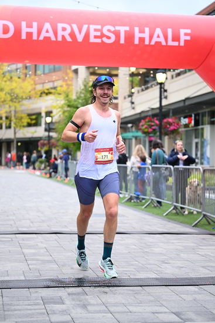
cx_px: 108
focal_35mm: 70
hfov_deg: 19.5
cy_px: 162
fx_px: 627
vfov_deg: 28.8
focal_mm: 70
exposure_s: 1/1250
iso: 1250
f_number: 2.8
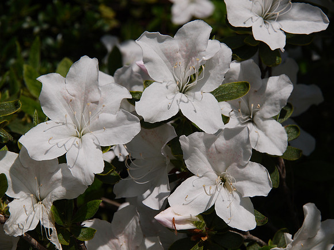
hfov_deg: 11.0
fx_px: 1737
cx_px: 167
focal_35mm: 180
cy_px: 125
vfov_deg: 8.2
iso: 100
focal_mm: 90
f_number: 11
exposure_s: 1/500
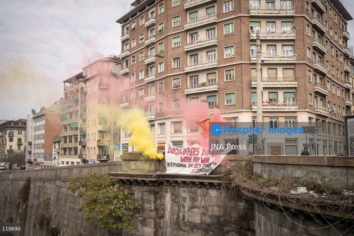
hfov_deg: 54.4
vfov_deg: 37.9
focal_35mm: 35
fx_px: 344
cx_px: 177
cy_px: 118
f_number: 2.8
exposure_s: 1/800
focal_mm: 35
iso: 100
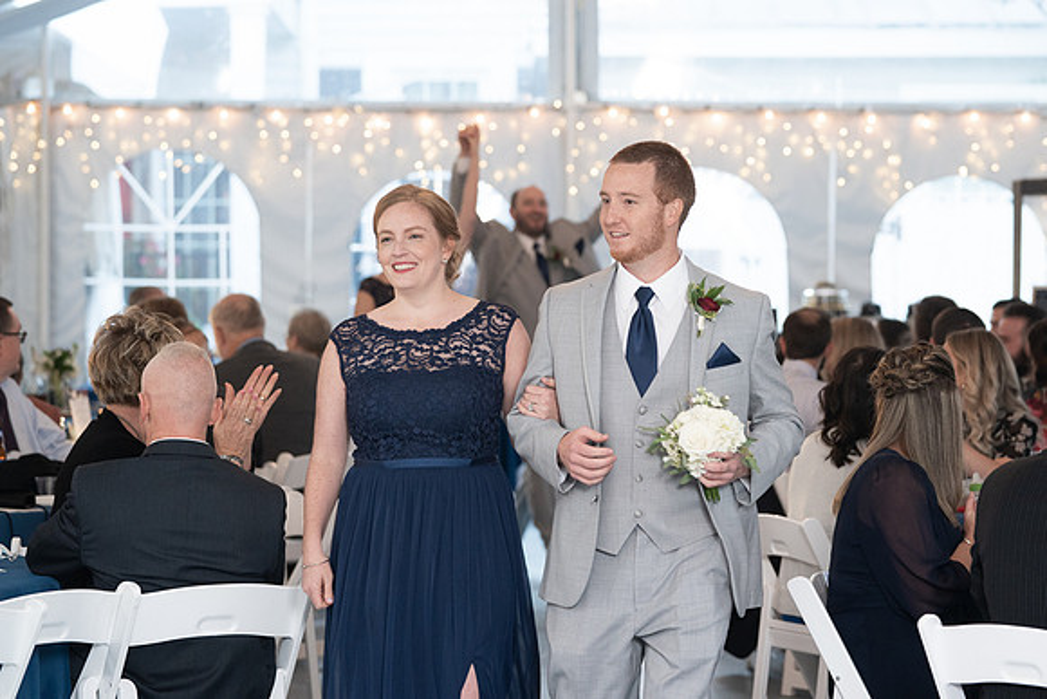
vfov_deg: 10.3
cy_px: 292
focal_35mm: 133
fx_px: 3880
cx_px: 602
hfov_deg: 15.4
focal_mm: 110
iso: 2000
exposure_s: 1/200
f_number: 4
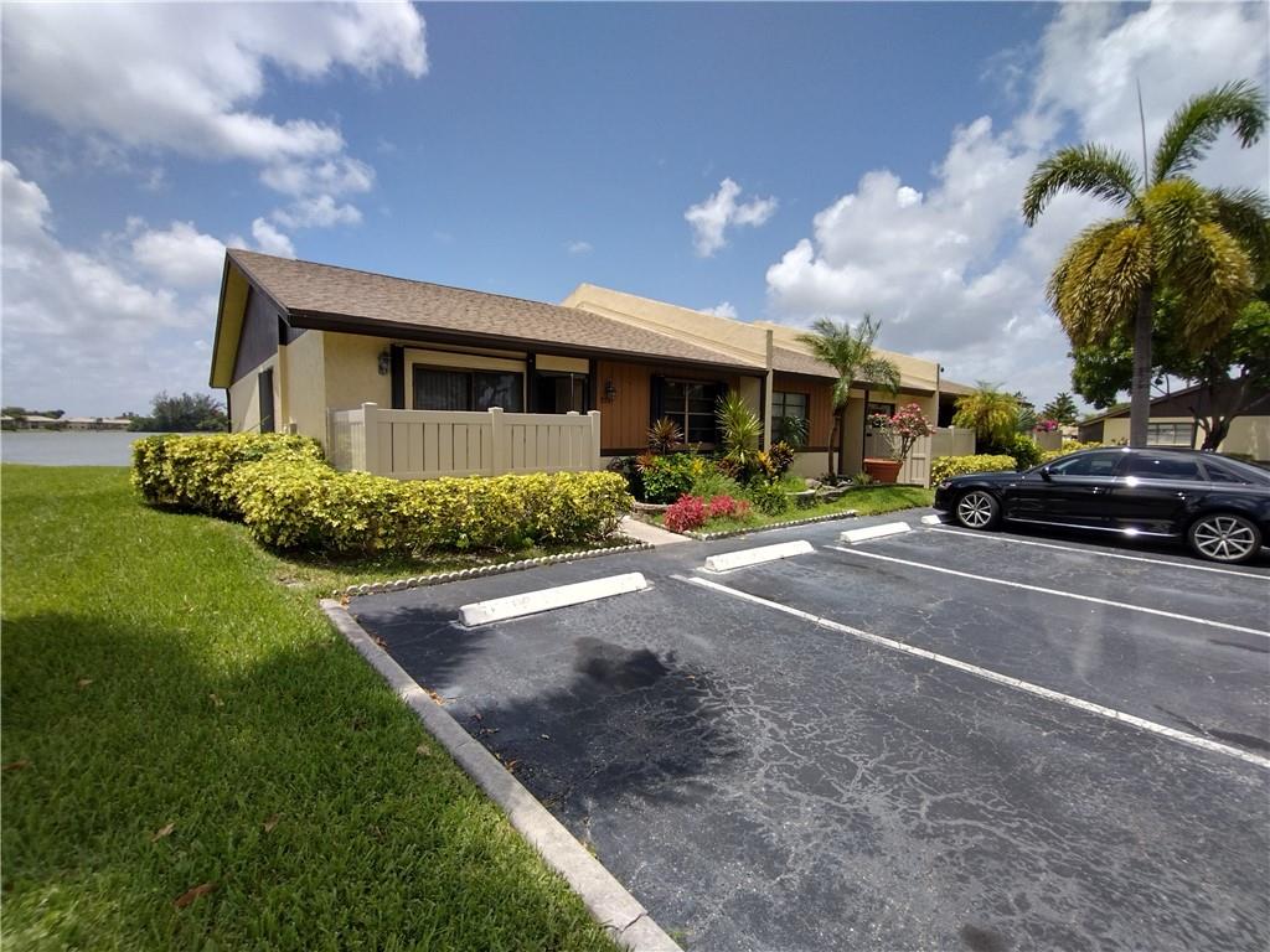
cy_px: 476
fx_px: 587
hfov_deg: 94.5
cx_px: 635
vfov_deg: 78.1
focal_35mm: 16
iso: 100
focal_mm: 1.66
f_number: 2.2
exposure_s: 1/1073
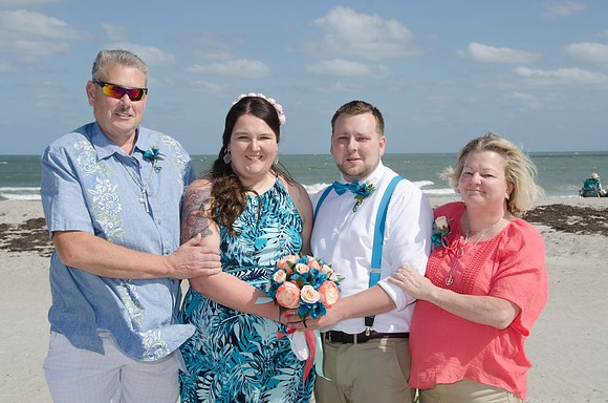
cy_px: 202
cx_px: 304
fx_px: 910
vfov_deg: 24.9
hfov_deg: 36.9
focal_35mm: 54
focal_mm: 36
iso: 100
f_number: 10
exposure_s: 1/250
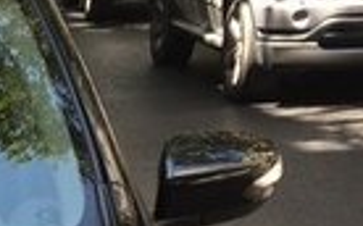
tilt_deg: -22.1
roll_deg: +3.4
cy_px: 558
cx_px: -279
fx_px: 1453
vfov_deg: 8.1
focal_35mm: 147
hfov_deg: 13.0
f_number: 2.2
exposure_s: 1/159
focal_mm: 4.15
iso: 32
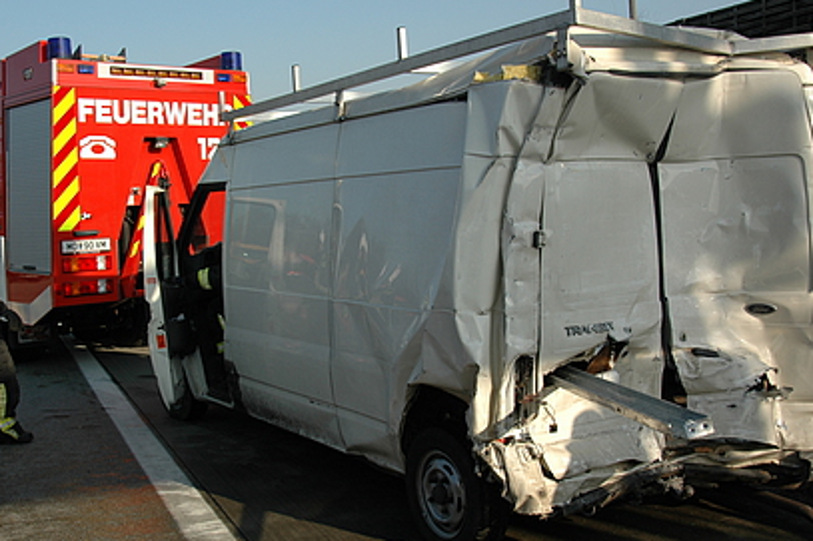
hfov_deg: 46.3
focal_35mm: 42
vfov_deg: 31.8
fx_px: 948
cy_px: 301
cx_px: 345
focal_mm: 24
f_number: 9
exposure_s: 1/320
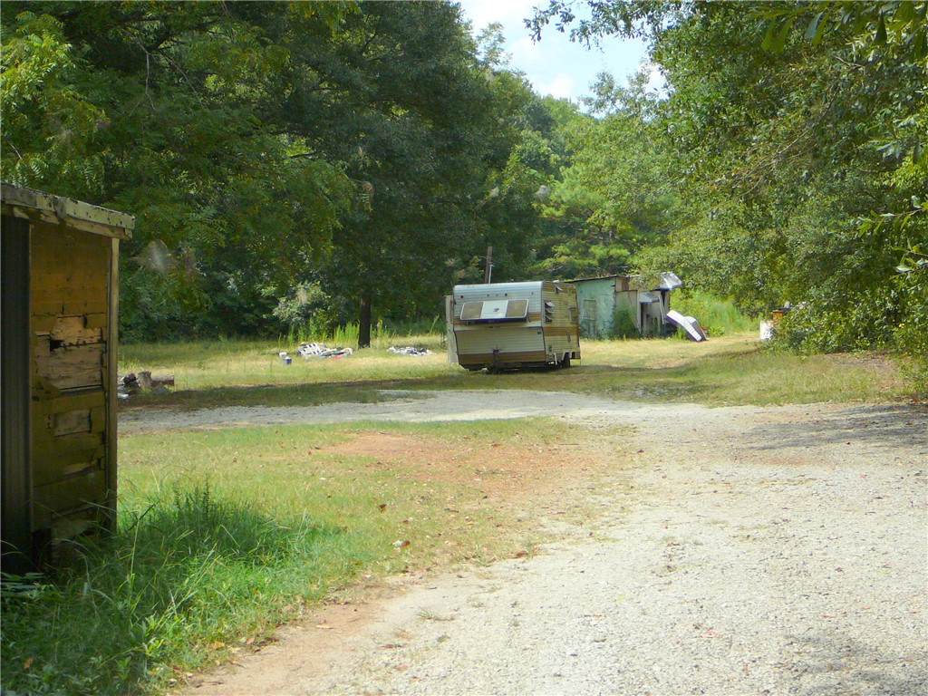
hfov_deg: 31.7
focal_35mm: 61
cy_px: 348
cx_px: 464
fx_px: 1635
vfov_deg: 24.0
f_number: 3.6
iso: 80
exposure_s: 1/500
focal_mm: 9.1
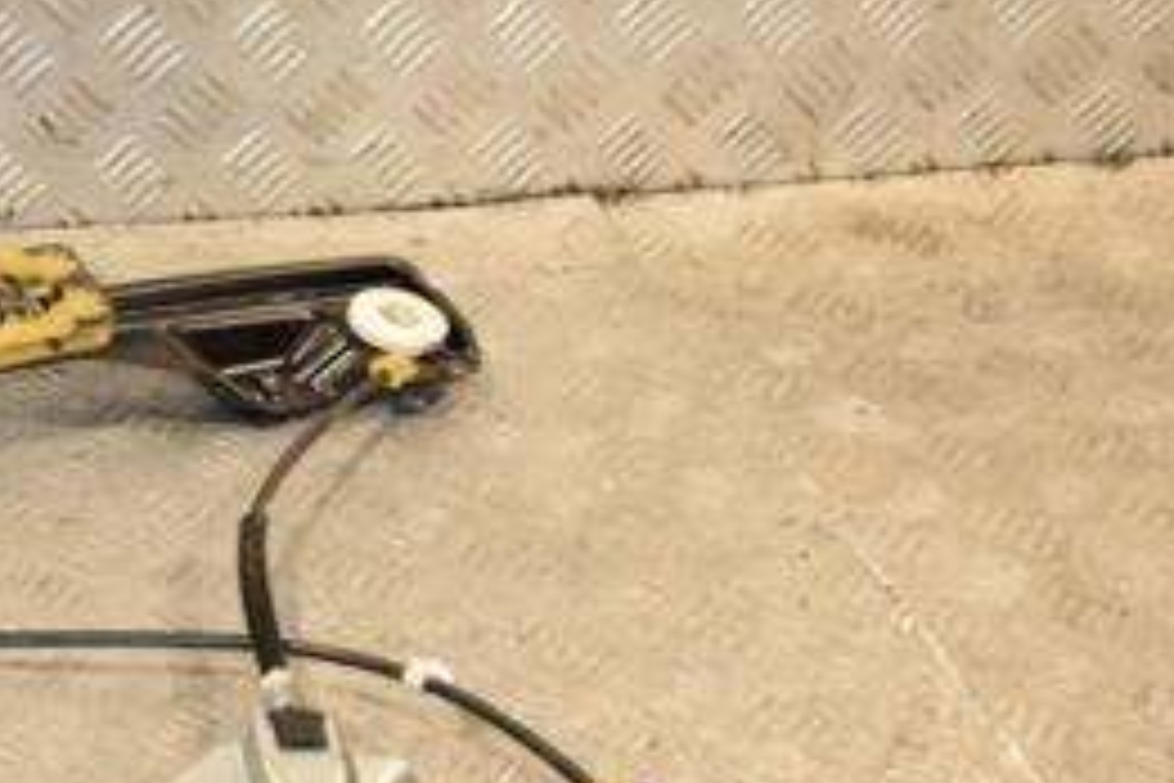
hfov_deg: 22.2
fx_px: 2809
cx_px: -139
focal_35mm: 86
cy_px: 652
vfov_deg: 15.7
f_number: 5
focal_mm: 25
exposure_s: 1/200
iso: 800
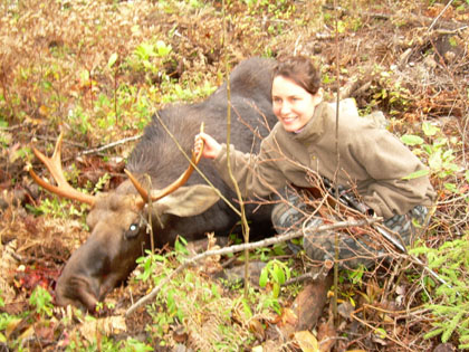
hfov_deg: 40.4
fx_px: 637
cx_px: 234
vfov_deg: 30.9
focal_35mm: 47
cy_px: 176
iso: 50
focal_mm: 7.7
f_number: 3
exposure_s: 1/30
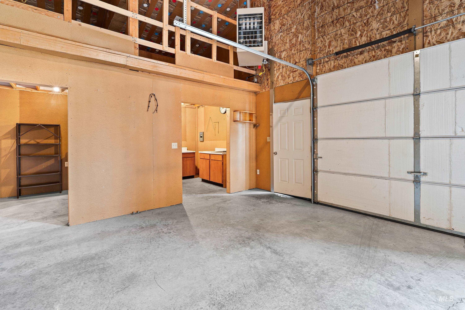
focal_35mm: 16
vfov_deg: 73.7
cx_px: 232
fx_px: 207
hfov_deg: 96.7
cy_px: 155
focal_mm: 16
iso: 100
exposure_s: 6
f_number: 8
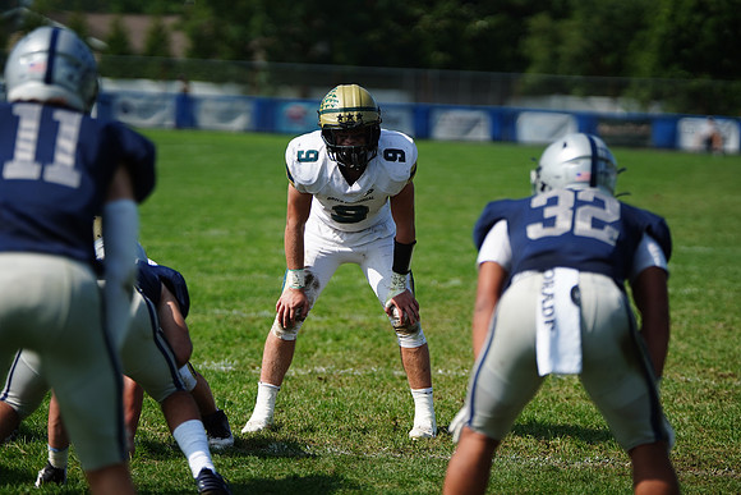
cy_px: 248
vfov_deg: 7.0
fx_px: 4056
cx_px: 370
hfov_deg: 10.4
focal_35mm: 197
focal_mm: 197
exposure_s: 1/5000
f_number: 2.8
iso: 400
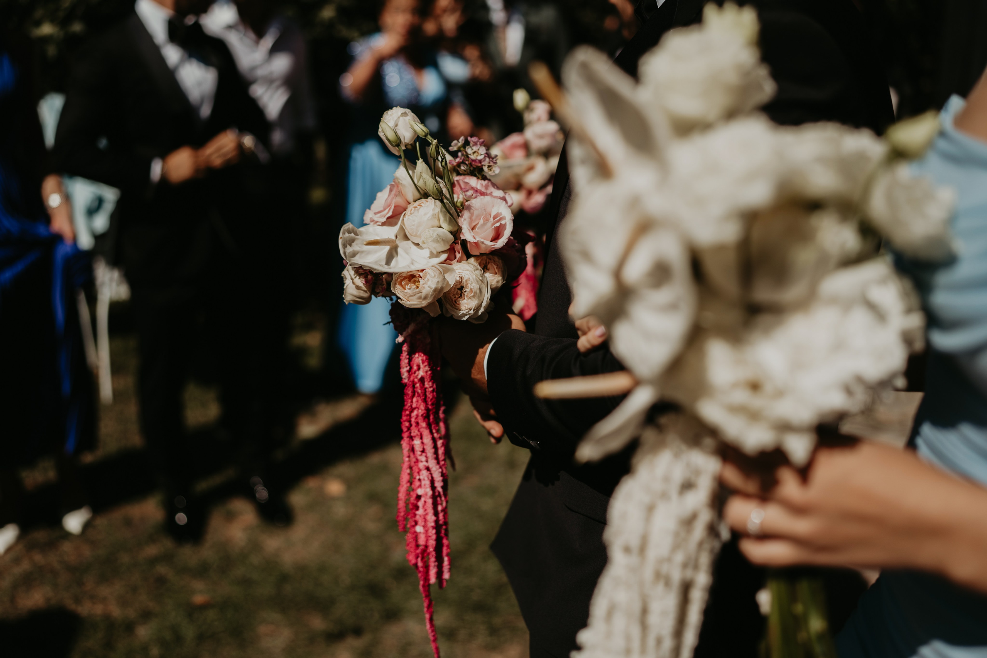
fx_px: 960
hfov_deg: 54.4
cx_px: 494
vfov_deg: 37.9
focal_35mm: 35
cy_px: 329
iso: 200
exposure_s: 1/8000
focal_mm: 35
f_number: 1.8
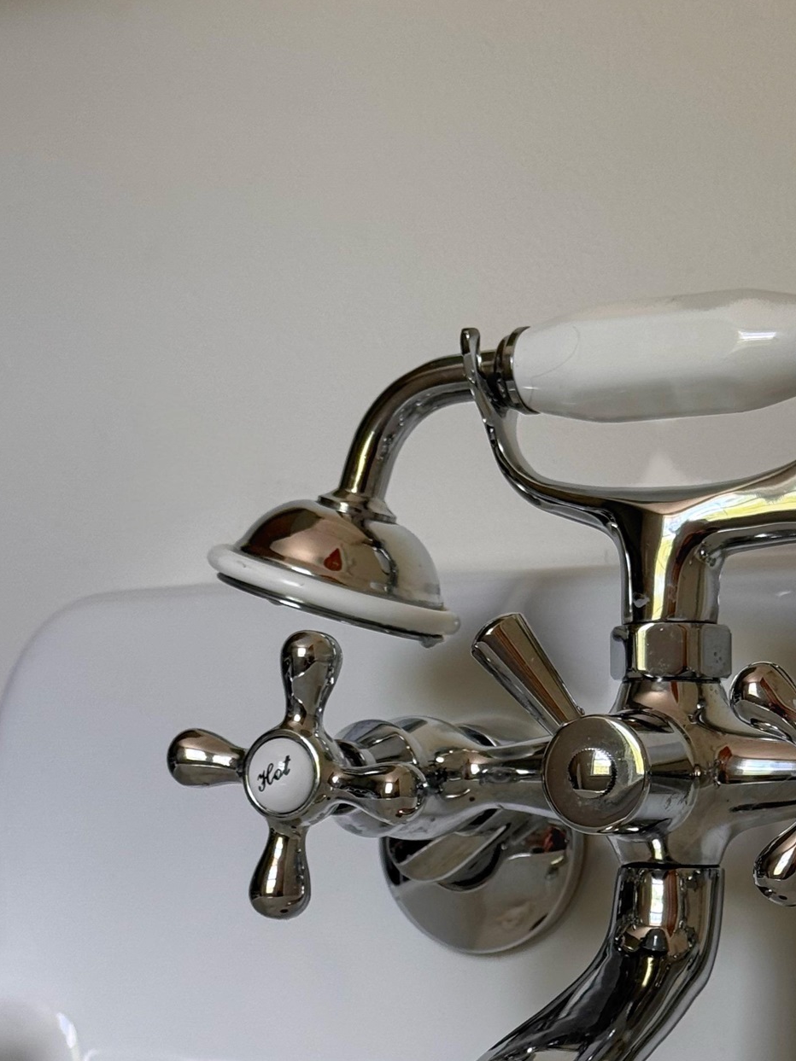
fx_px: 2729
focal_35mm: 89
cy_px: 830
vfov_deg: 21.8
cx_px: 583
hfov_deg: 16.5
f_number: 1.78
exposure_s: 1/121
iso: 80
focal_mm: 6.76
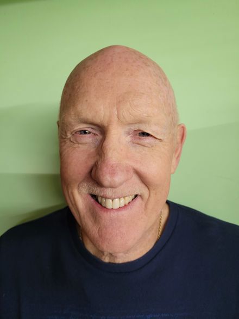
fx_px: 239
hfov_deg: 53.0
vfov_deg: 67.3
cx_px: 120
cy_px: 160
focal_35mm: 26
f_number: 1.8
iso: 320
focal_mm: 5.4
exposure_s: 1/40
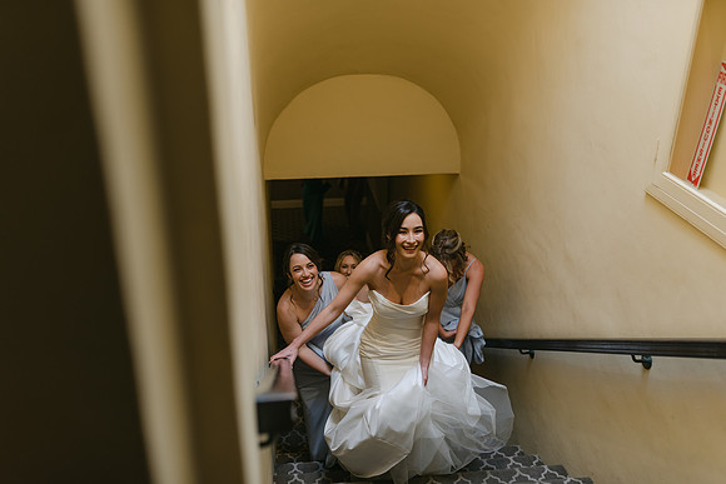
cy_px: 242
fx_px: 706
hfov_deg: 54.4
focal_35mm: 35
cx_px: 363
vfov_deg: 37.9
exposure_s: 1/200
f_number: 2
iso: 125
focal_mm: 35
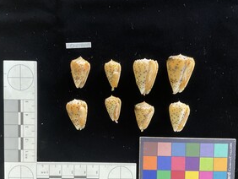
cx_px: 108
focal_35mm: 36
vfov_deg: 39.6
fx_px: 248
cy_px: 107
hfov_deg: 51.2
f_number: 1.8
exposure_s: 1/60
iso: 200
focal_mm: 3
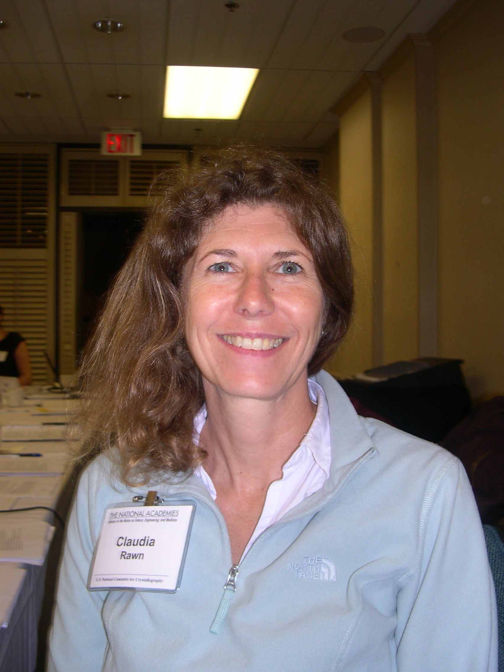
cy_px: 336
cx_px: 252
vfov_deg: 49.0
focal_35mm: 38
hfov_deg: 37.7
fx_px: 738
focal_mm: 8
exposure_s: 1/60
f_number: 2.8
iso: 100
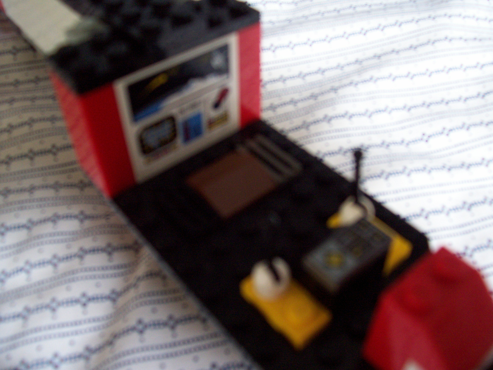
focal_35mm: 34
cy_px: 185
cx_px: 246
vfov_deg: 41.8
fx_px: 484
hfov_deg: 54.0
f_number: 2.7
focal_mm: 5.6
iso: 160
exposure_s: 1/8
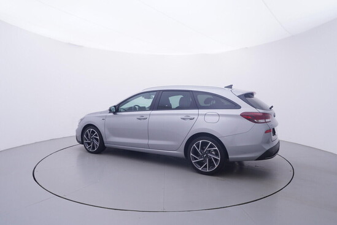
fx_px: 211
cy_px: 112
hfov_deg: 77.3
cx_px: 168
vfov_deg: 56.2
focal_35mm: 22
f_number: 5
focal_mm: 15
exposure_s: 1/80
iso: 200
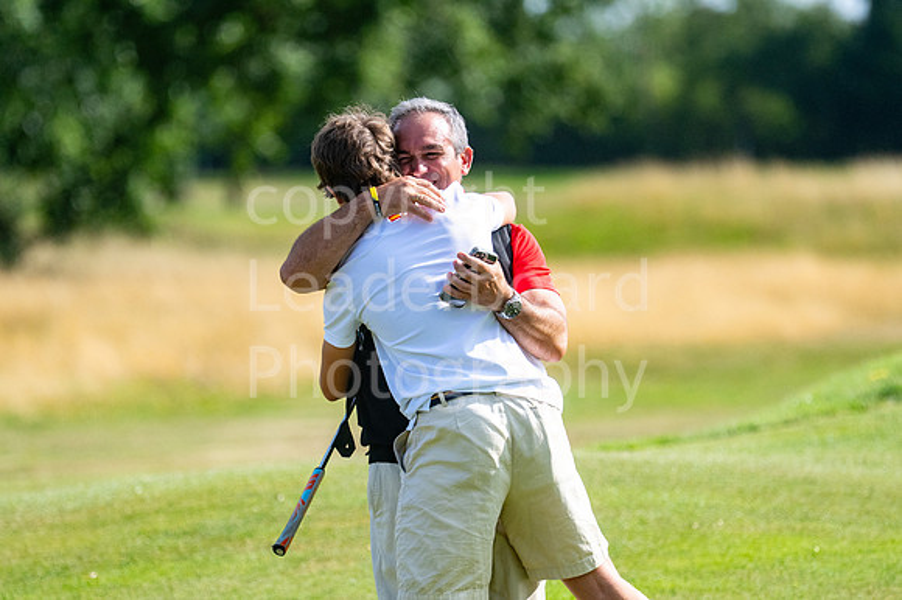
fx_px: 11268
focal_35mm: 450
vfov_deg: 3.1
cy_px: 300
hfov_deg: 4.6
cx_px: 451
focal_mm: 300
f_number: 4
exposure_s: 1/5000
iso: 500
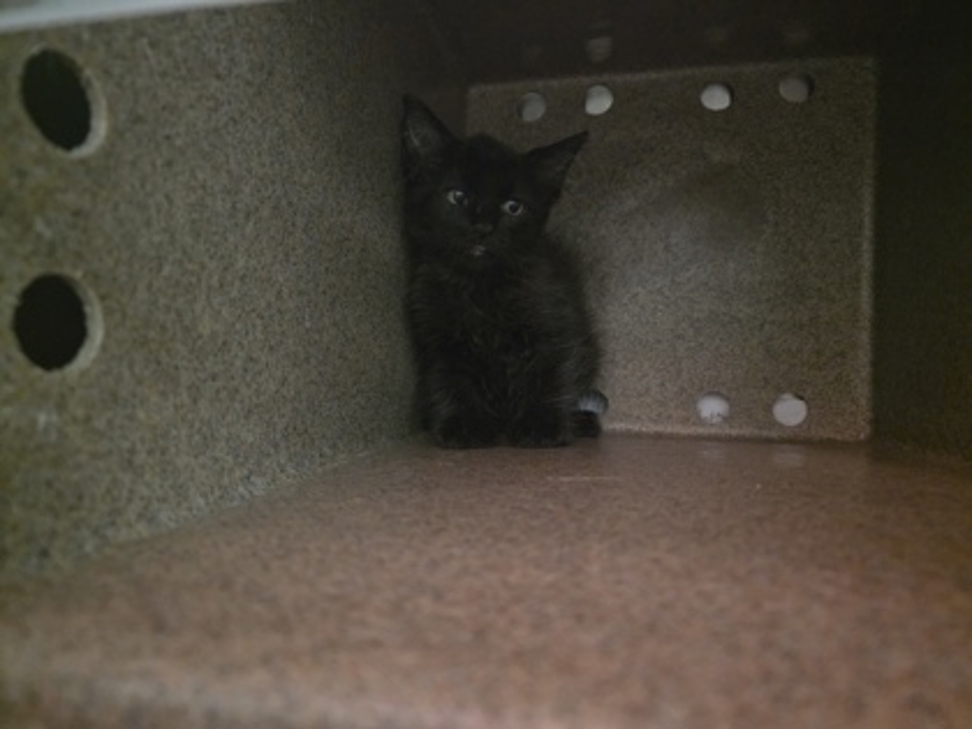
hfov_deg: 73.9
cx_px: 486
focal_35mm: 23
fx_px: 646
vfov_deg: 58.9
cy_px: 364
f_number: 1.7
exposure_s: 1/15
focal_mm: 6.3
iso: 5000
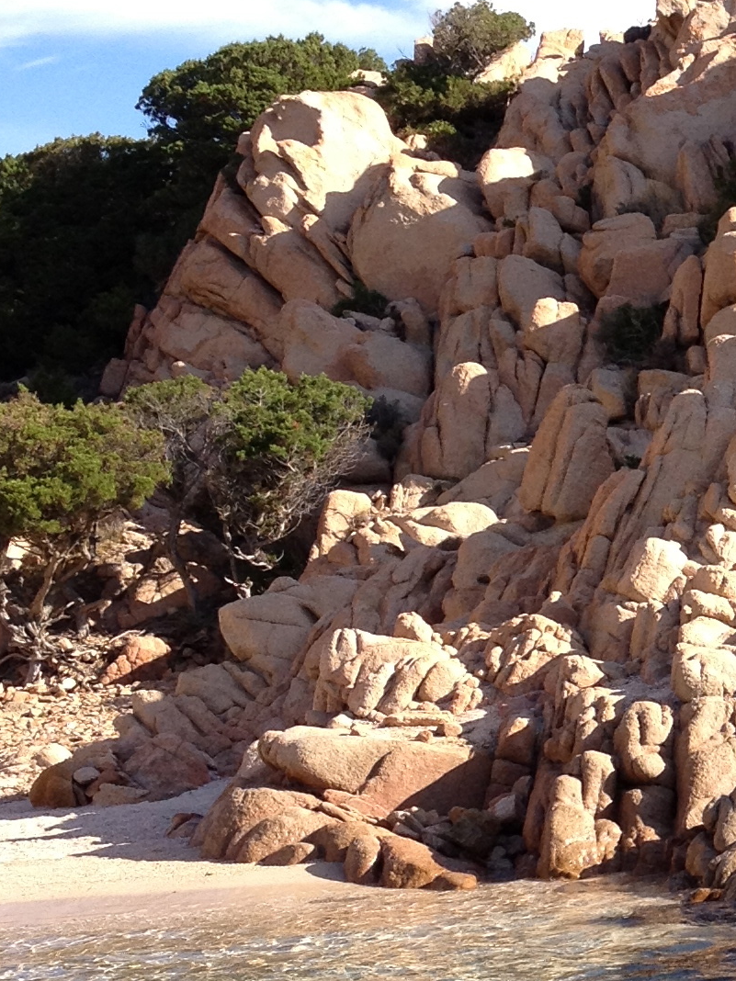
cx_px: 1026
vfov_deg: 18.3
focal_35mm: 107
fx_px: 3033
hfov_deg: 13.2
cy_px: 648
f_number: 2.4
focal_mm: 4.28
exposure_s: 1/789
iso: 64
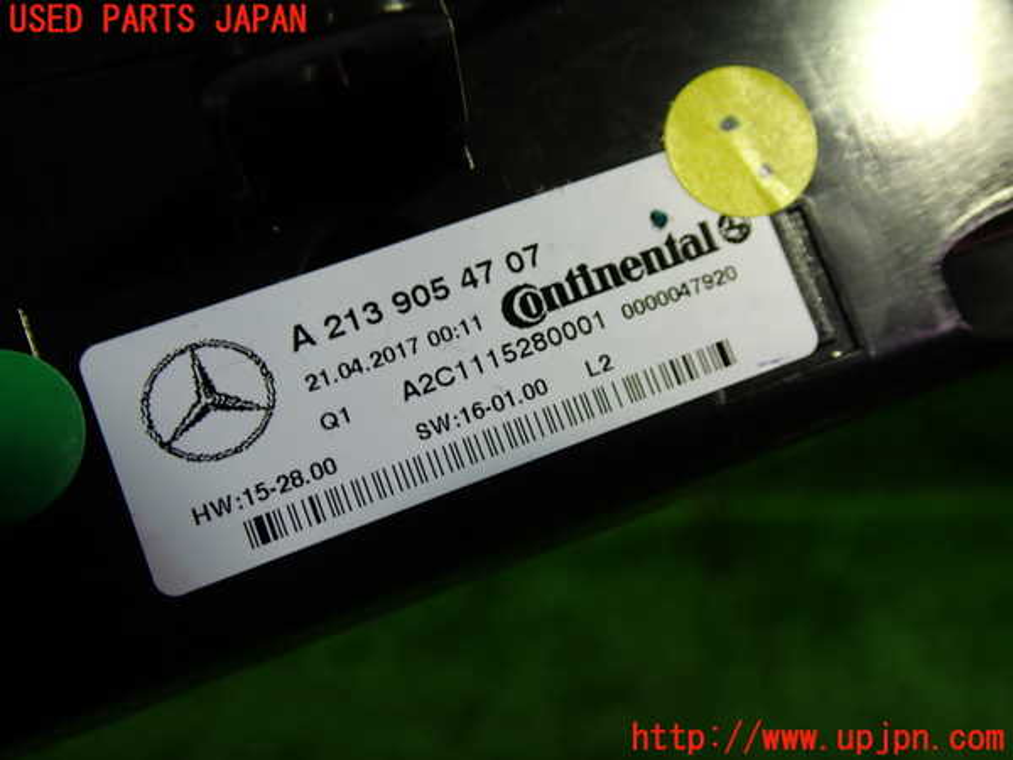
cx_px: 506
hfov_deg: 51.4
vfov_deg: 39.7
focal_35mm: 36
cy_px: 380
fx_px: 1054
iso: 160
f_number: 2.5
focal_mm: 6.37
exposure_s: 1/80
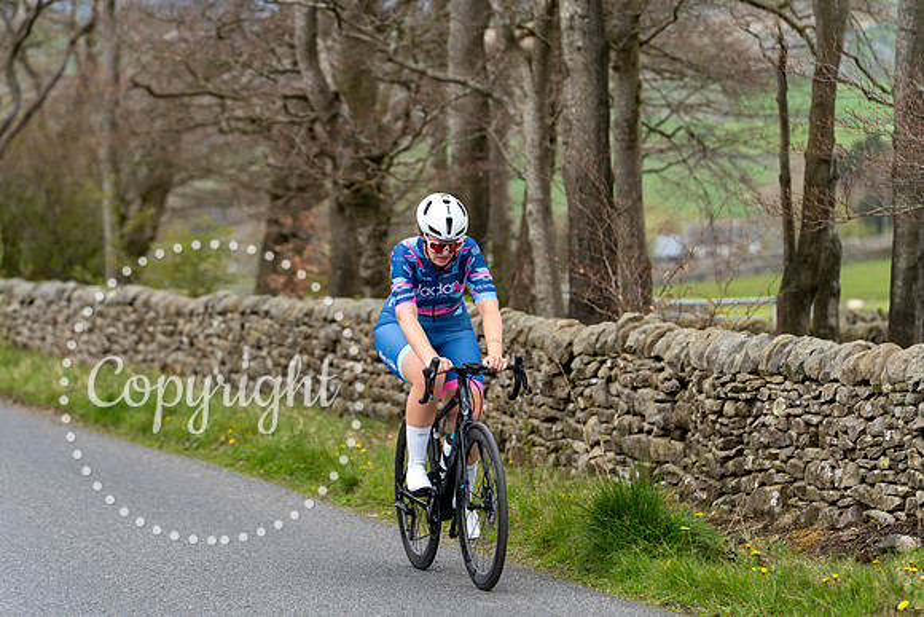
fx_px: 3851
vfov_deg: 9.2
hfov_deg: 13.7
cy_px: 308
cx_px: 462
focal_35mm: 150
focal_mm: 150
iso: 200
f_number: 4
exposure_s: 1/640
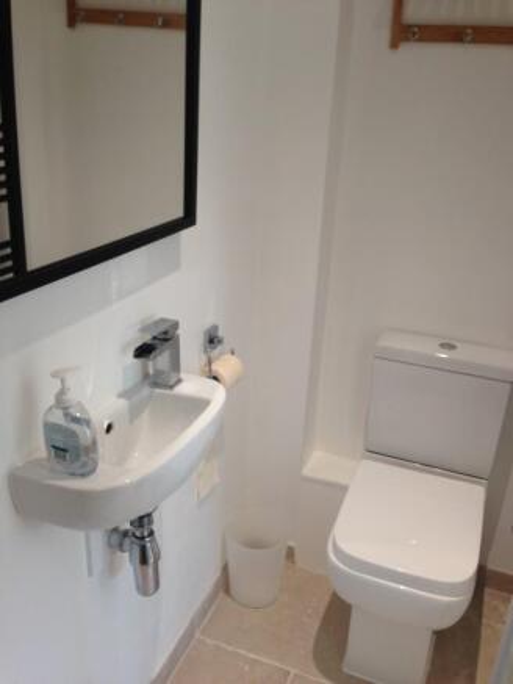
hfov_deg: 43.0
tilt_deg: -19.4
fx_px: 652
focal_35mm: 33
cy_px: 342
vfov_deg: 55.3
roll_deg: -2.5
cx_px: 256
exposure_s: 1/24
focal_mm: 4.12
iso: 50
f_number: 2.4
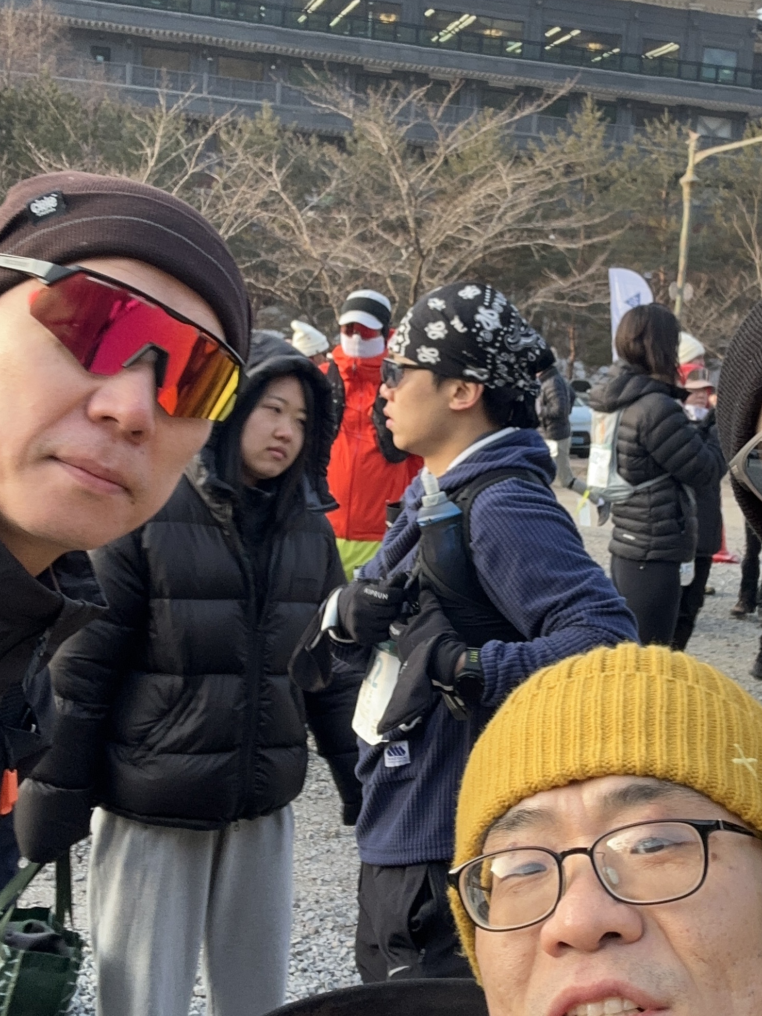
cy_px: 475
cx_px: 467
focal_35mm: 47
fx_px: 1380
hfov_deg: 30.8
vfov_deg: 40.4
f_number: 1.9
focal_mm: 2.69
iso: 25
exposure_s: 1/121
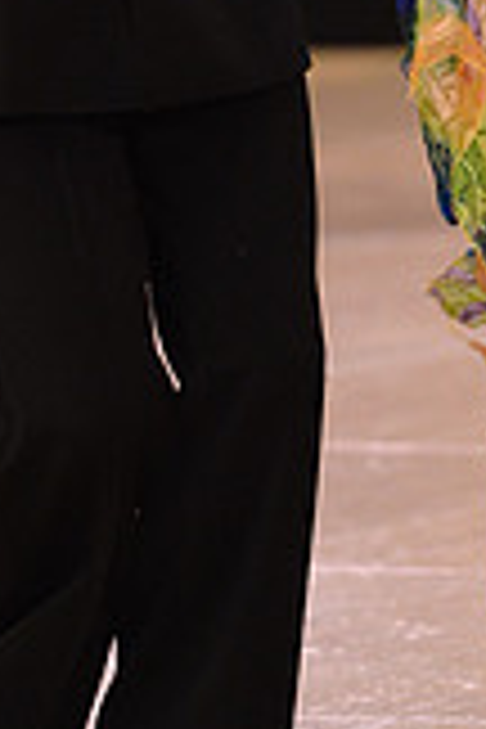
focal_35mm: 664
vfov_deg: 3.1
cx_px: 439
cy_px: -202
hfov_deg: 2.1
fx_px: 13445
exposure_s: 1/250
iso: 2500
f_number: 2.8
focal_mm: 185
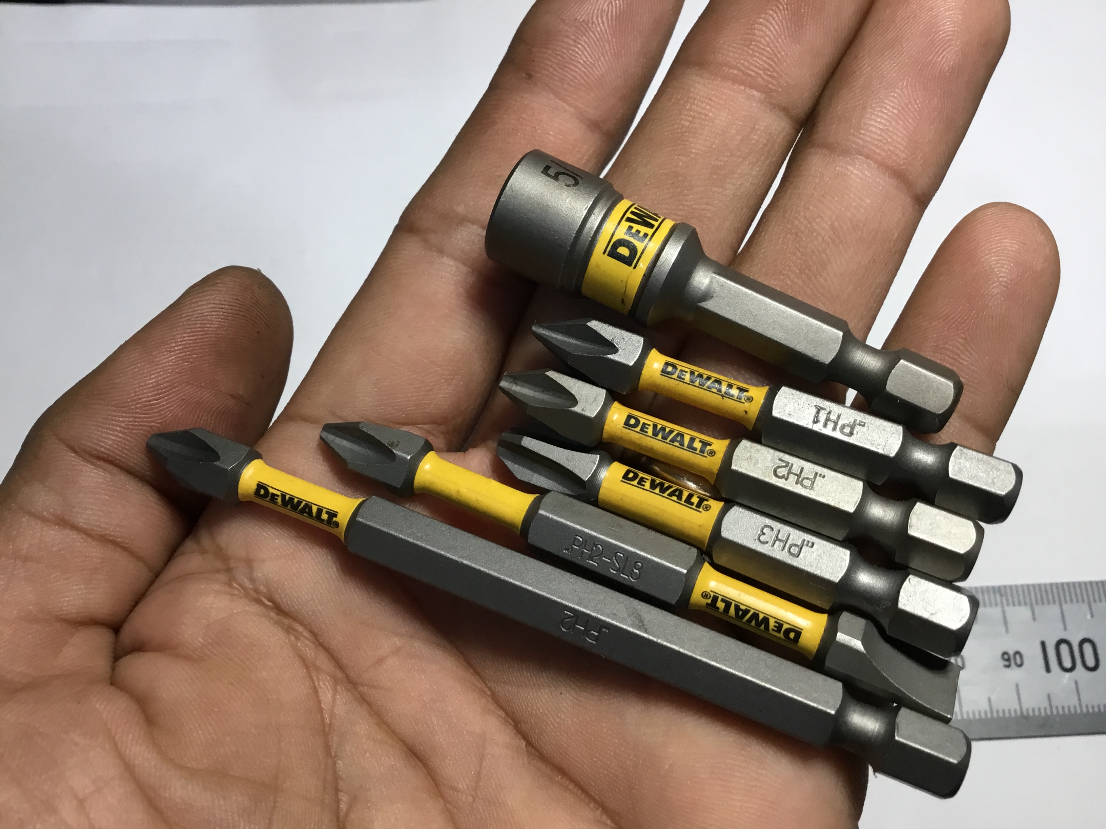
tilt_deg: -70.4
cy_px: 414
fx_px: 990
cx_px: 553
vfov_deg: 45.4
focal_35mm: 31
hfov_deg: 58.4
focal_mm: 3.3
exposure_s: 1/33
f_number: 2.4
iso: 64
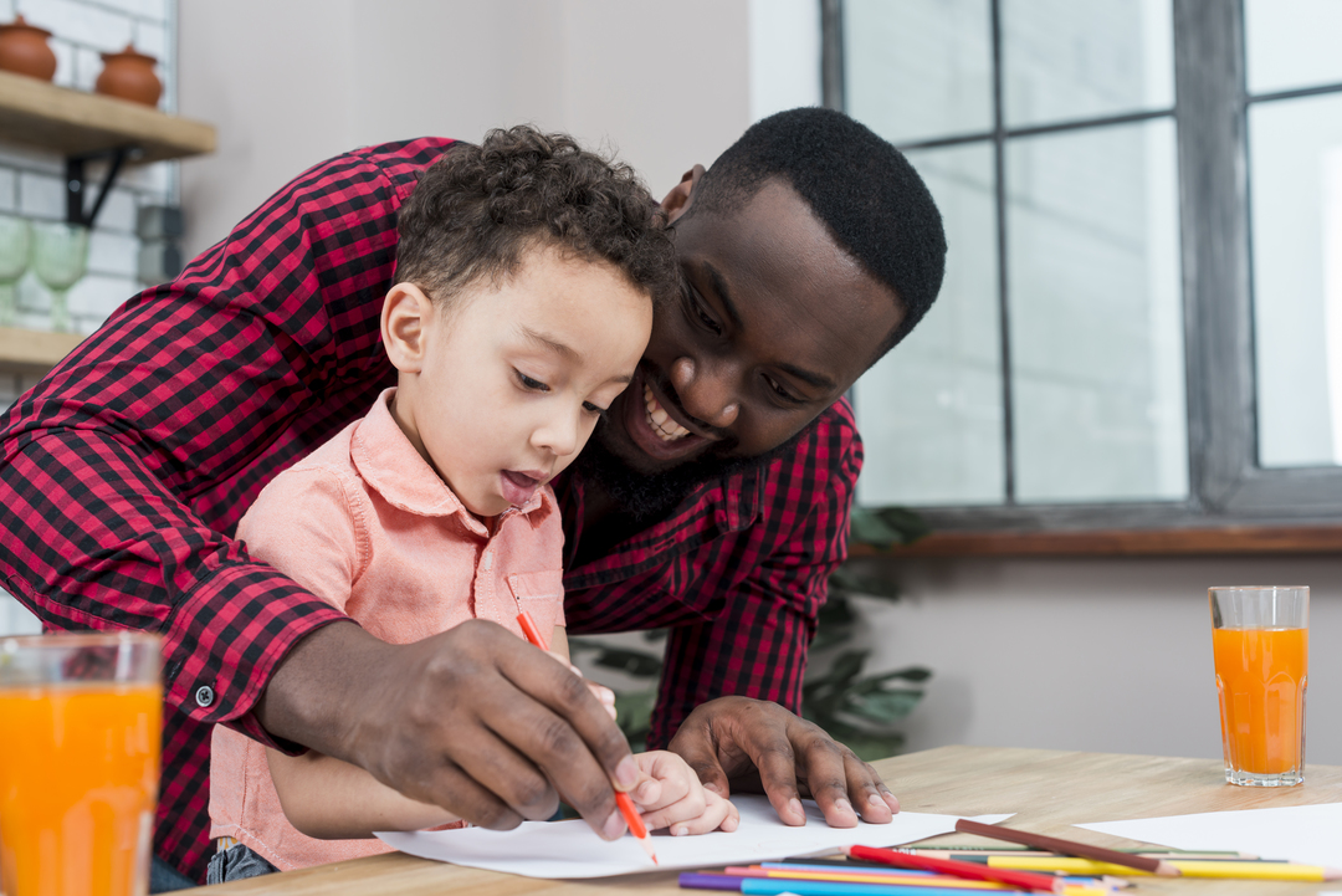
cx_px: 671
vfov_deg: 27.0
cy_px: 448
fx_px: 1865
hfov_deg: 39.6
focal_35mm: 50
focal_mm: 50
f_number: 5
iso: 160
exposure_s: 1/100
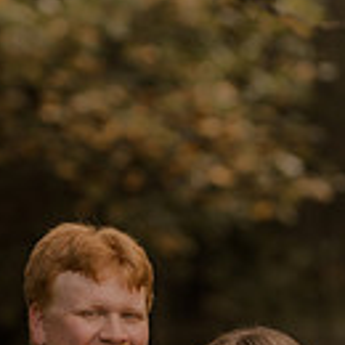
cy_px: 512
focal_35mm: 373
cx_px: 271
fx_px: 4206
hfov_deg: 4.7
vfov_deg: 4.7
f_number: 2
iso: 100
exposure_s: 1/125
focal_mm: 85
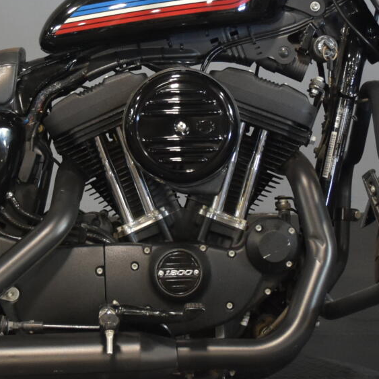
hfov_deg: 12.8
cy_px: 63
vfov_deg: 12.8
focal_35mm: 136
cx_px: 137
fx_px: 1685
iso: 1400
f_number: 4.5
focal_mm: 30
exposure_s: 1/30
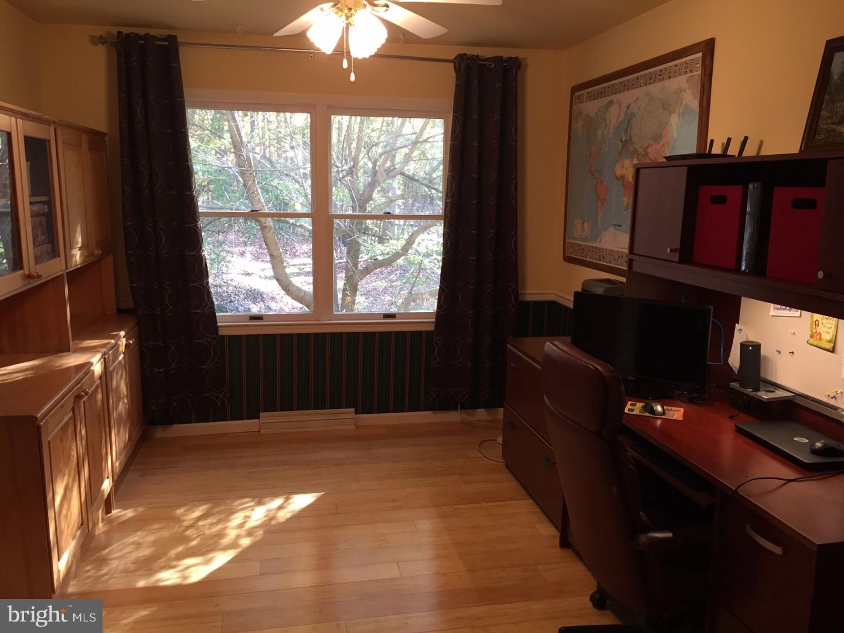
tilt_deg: -9.8
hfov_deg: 61.7
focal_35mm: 29
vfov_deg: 48.2
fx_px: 707
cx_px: 422
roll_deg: -2.4
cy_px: 316
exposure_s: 1/30
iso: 80
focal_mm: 4.15
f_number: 2.2
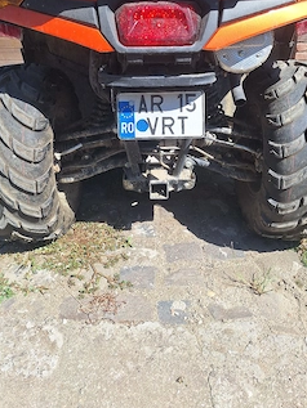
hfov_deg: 48.3
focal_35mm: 29
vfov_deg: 60.9
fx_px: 343
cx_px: 156
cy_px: 154
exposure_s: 1/2500
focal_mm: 5.54
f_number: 1.8
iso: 40
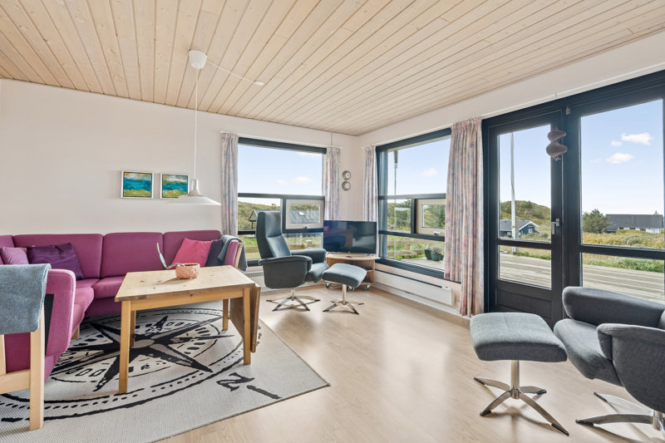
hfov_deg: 96.7
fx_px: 295
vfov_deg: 73.7
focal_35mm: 16
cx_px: 332
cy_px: 222
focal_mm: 16
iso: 400
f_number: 6.3
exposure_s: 1/80
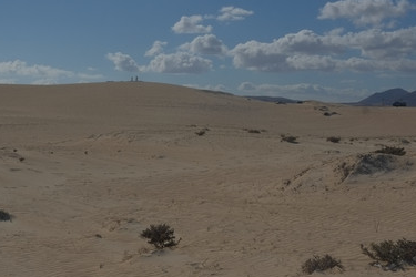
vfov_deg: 19.4
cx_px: 154
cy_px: 183
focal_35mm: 70
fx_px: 809
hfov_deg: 28.7
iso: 200
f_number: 16
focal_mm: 27
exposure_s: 1/550
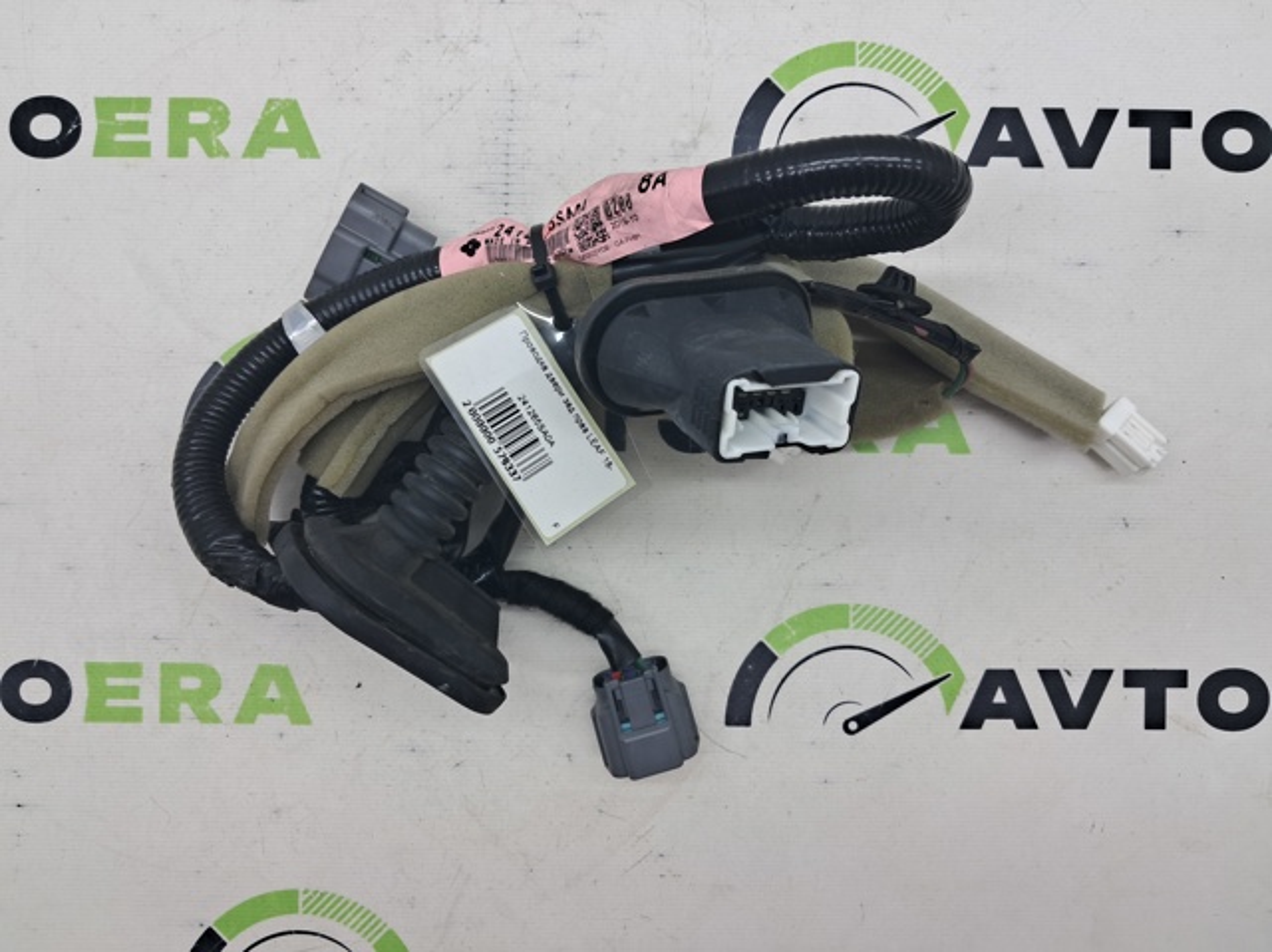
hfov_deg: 65.4
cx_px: 636
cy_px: 476
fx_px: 991
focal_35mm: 27
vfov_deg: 51.3
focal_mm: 4
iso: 50
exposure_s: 1/50
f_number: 1.8
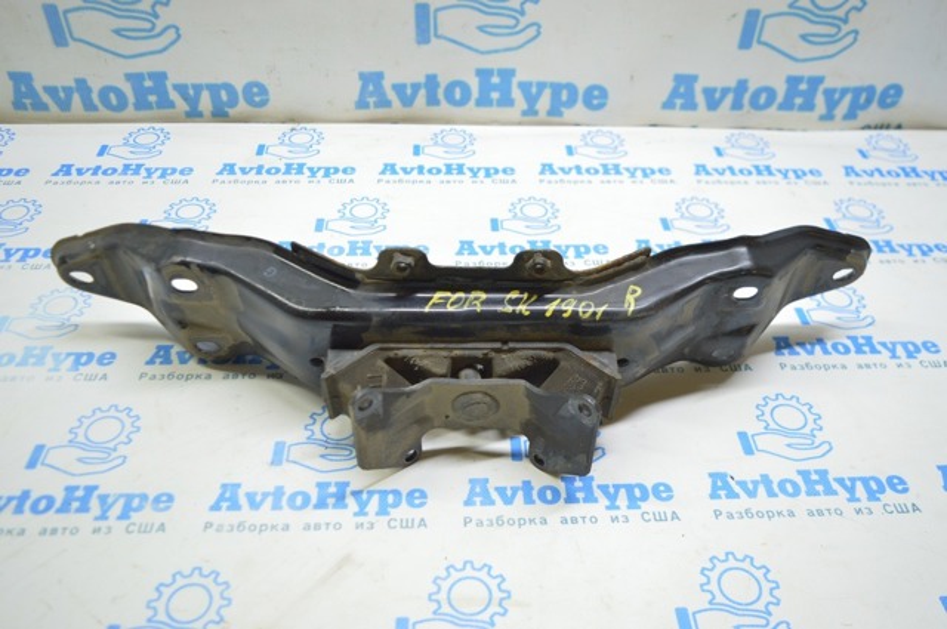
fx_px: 828
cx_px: 474
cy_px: 314
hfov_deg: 59.6
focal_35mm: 32
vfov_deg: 41.6
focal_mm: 21
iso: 400
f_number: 3.8
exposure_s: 1/40
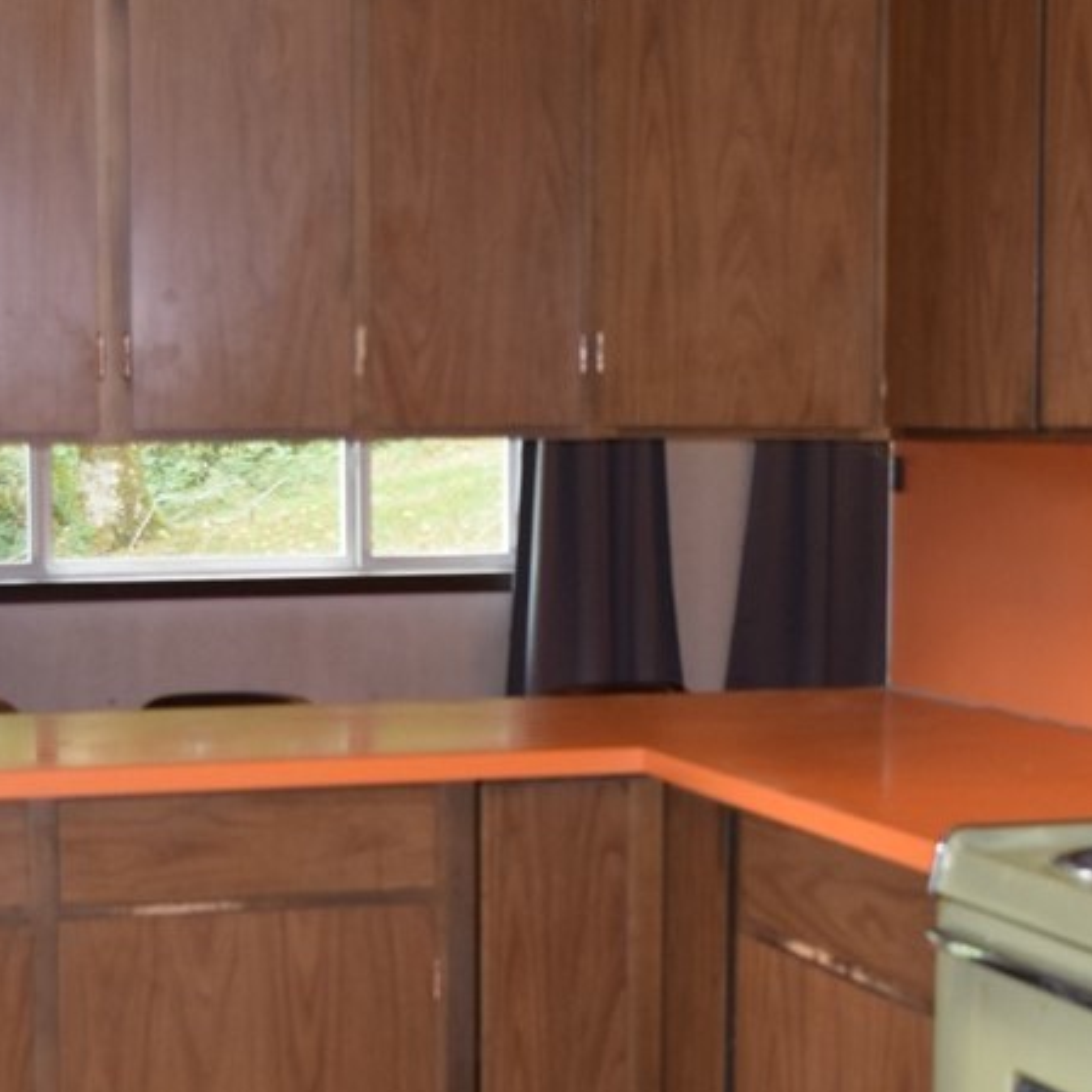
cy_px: 716
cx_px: 429
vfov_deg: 21.6
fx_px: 2855
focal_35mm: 80
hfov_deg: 21.6
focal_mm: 26
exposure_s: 1/60
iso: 900
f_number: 4
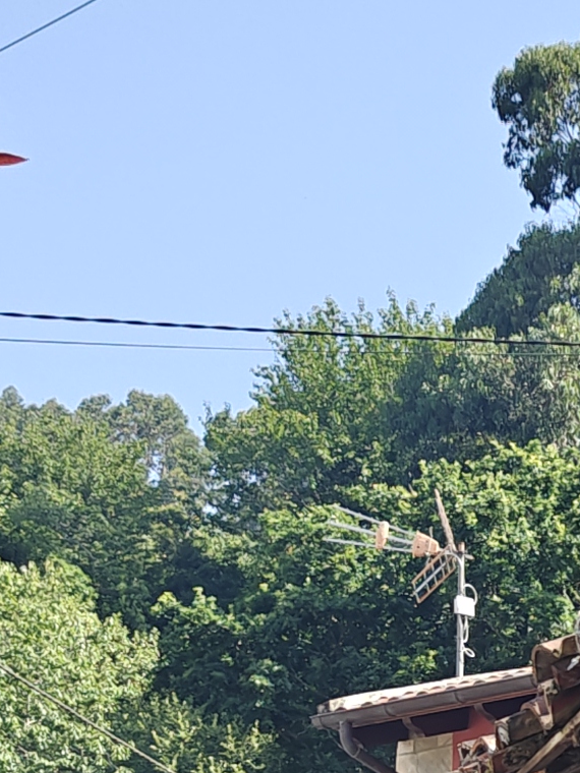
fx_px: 2770
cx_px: 1326
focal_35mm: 124
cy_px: 1122
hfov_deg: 10.5
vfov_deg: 14.9
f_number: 1.6
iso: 50
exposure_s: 1/287
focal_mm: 6.06
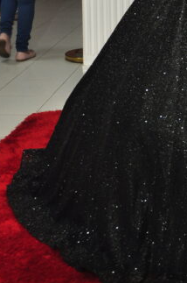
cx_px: 235
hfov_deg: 10.6
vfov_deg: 15.7
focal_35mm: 126
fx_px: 986
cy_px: -46
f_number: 5.6
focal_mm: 30
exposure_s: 1/125
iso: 400
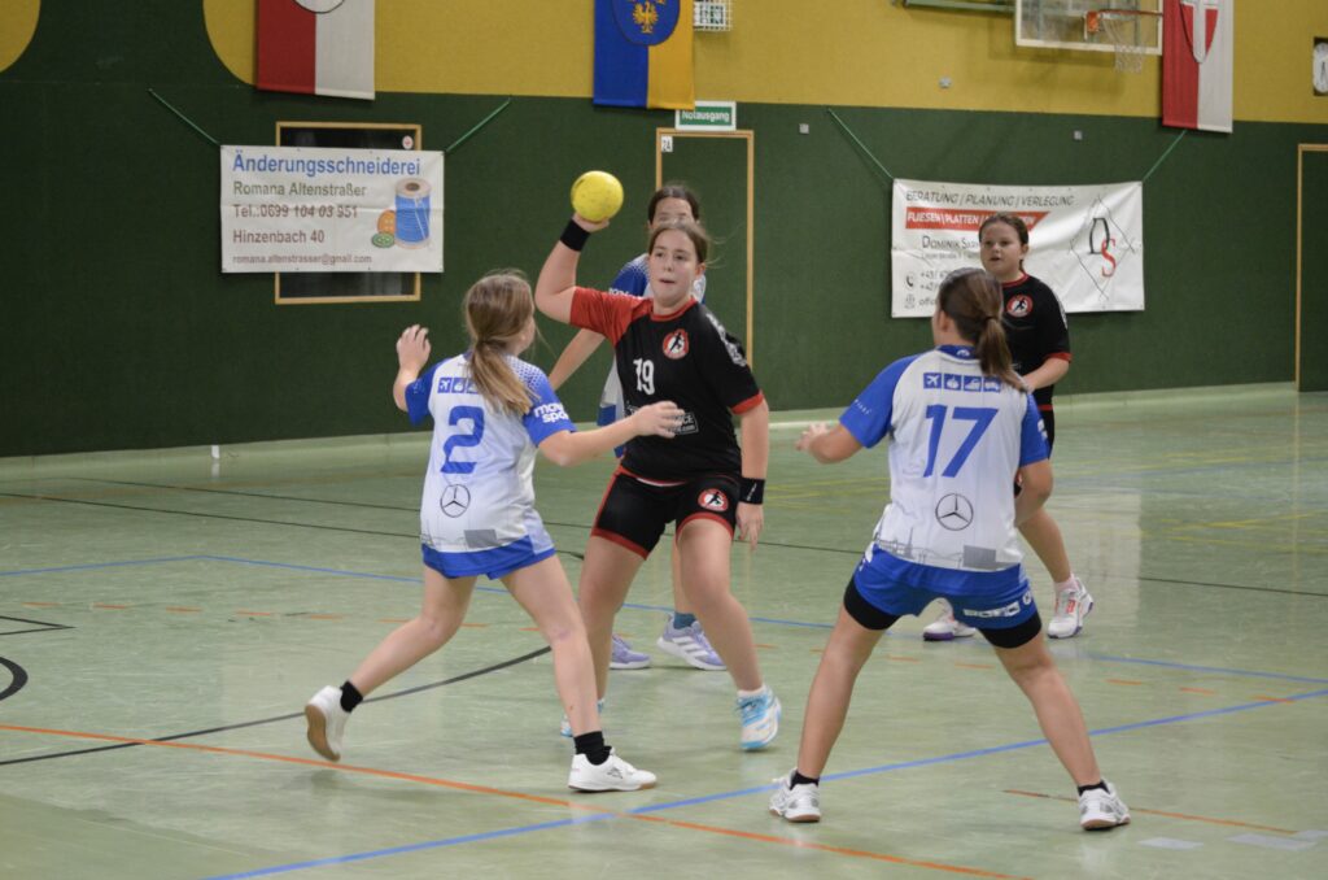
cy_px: 440
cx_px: 664
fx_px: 3037
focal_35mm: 82
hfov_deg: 24.7
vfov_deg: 16.5
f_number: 4
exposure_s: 1/200
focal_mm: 55
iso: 1600
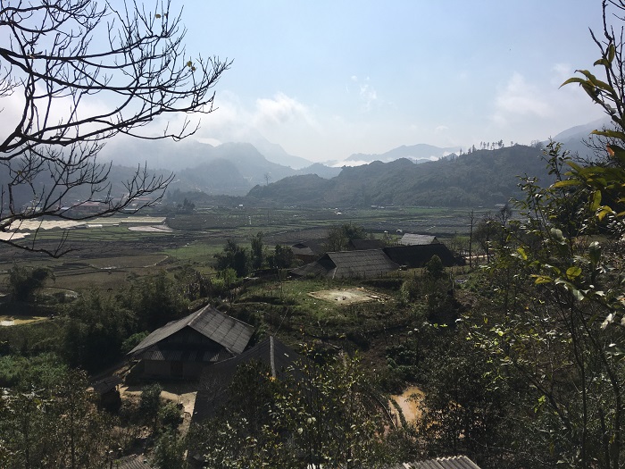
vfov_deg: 48.2
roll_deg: -1.8
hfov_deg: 61.7
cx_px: 312
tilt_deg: -5.2
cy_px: 234
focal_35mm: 29
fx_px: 524
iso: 25
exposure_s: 1/4049
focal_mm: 4.15
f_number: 2.2
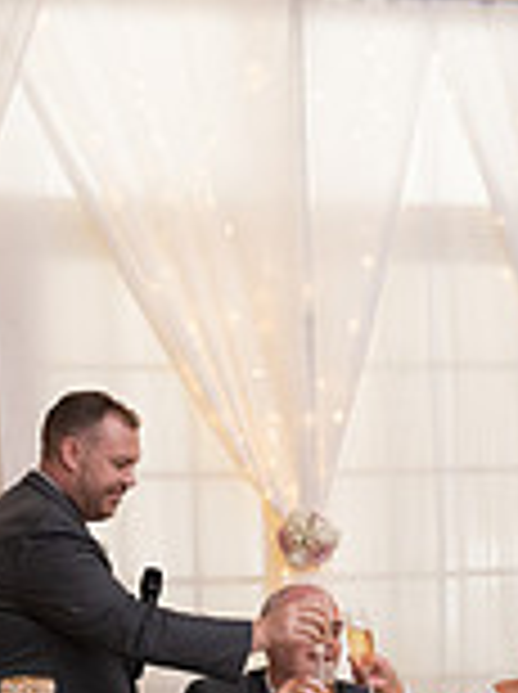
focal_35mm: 87
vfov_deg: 21.9
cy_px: 650
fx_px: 1741
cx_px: 477
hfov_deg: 16.7
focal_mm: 24
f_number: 5
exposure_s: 1/125
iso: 1400
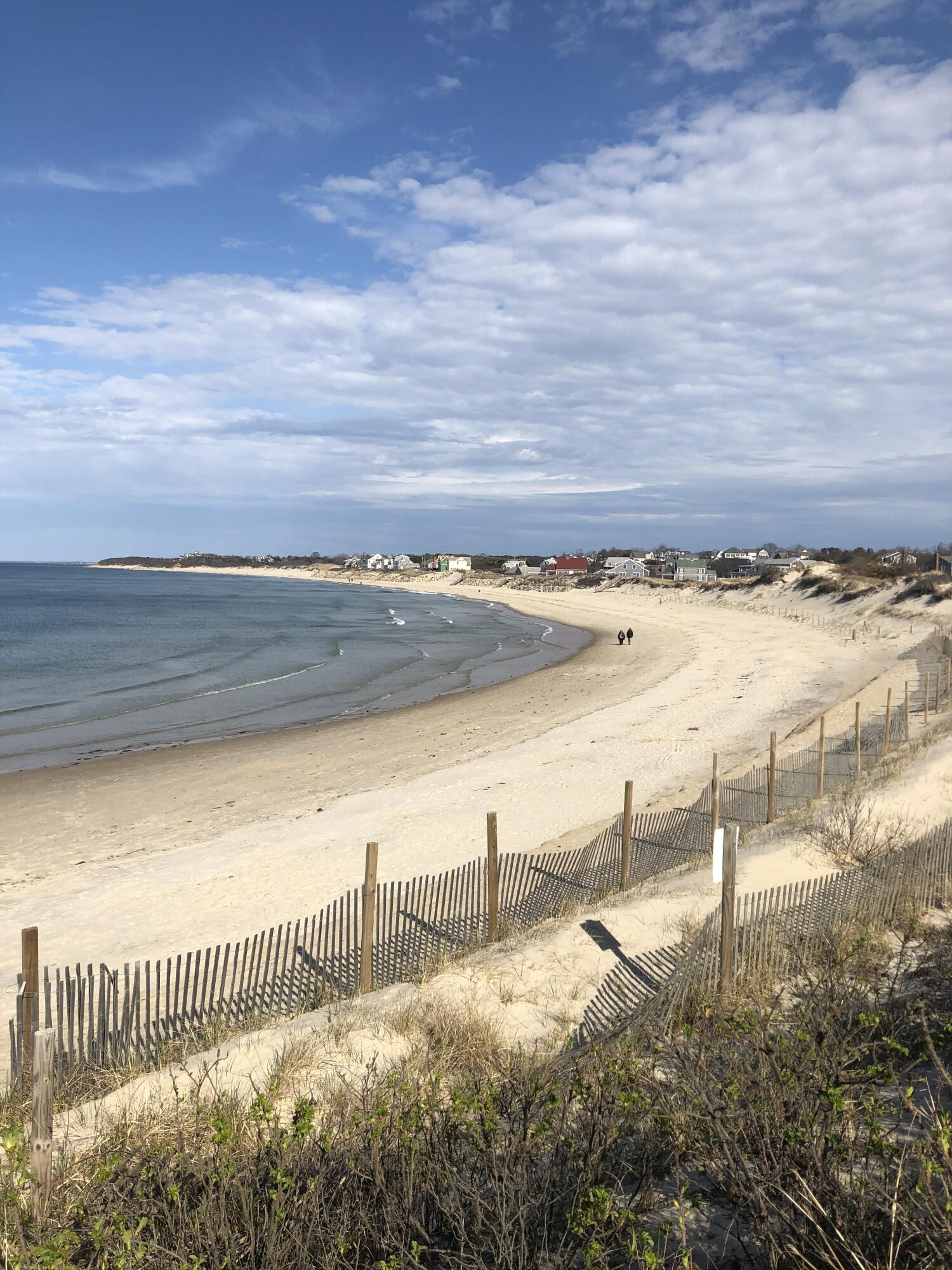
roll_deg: -0.9
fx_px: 1027
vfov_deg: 63.4
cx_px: 476
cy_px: 635
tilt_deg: -4.6
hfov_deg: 49.7
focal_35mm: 28
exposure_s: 1/3690
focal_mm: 3.99
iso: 25
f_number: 1.8
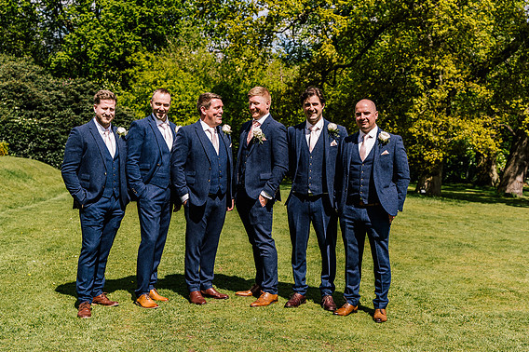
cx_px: 263
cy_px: 178
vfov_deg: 29.2
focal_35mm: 46
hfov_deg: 42.8
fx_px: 676
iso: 160
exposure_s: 1/1600
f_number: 4.5
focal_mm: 45
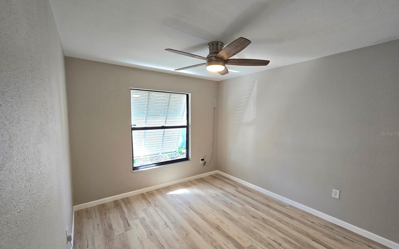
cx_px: 201
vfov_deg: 78.5
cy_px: 133
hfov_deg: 105.3
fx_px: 152
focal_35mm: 14
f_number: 2.2
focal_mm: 2.2
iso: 80
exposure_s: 1/60.2
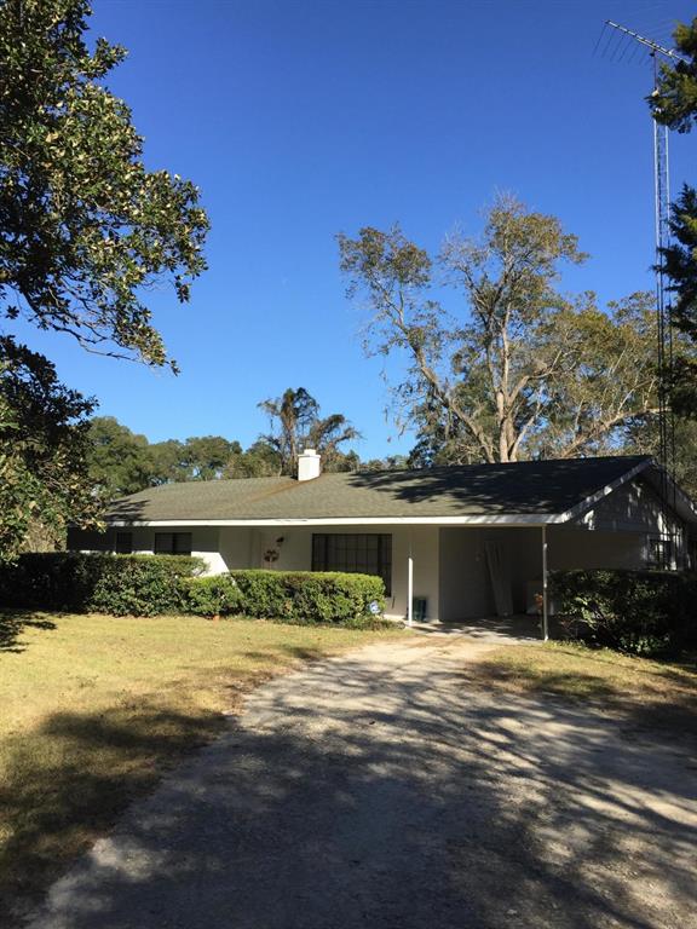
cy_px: 464
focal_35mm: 29
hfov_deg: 48.2
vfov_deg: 61.7
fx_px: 779
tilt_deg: +6.0
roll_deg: -1.6
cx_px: 348
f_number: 2.2
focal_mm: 4.15
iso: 32
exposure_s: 1/1319
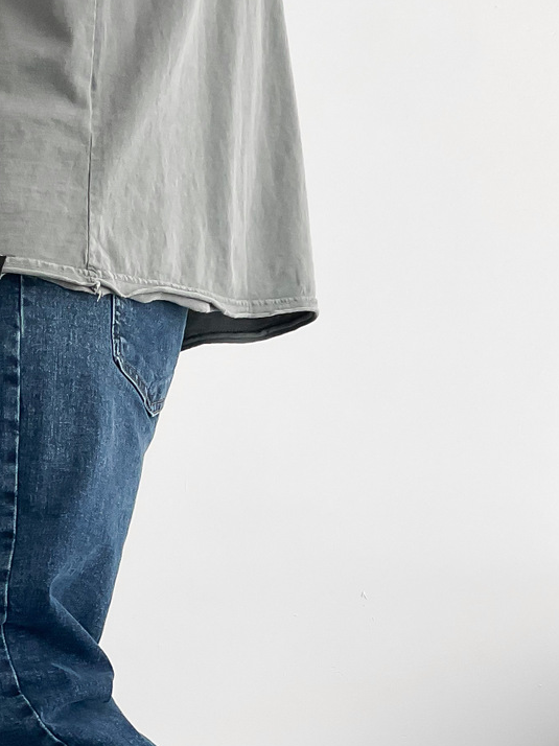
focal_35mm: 65
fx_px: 1400
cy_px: 718
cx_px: 80
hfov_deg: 22.2
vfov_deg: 28.3
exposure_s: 1/120
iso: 32
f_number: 1.8
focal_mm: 3
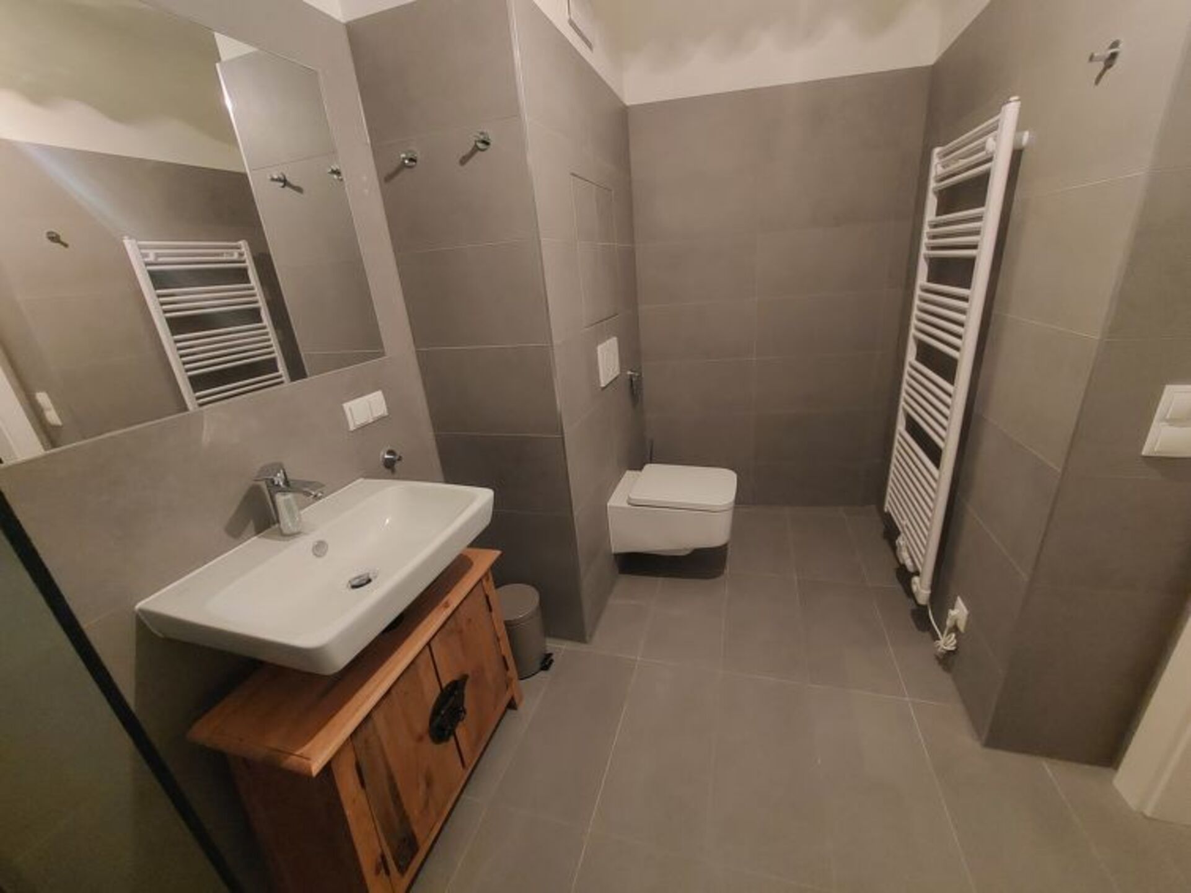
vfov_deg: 89.9
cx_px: 596
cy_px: 446
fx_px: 447
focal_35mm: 13
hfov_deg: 106.2
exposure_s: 1/25
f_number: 2.2
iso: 640
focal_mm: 1.74
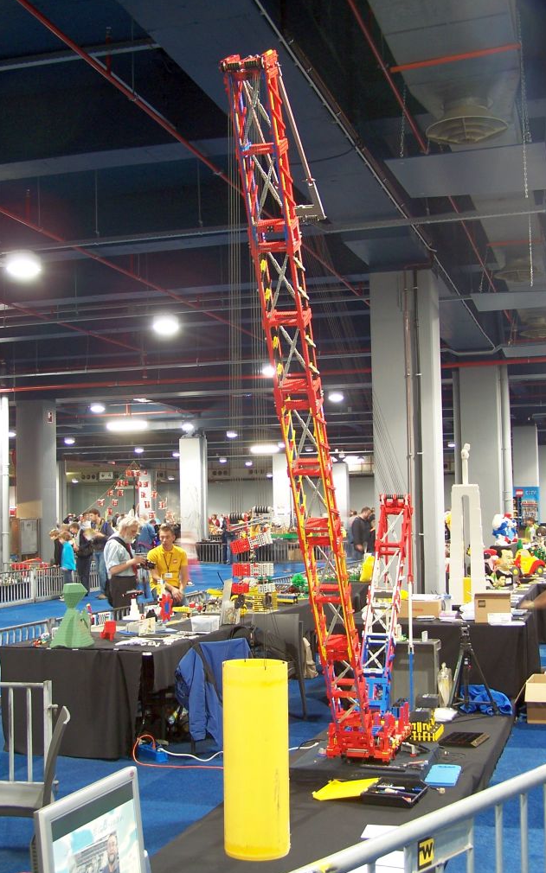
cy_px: 434
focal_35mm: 43
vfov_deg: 46.2
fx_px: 1024
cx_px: 258
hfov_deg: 29.8
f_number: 2.8
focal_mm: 6.7
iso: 80
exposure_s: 1/2
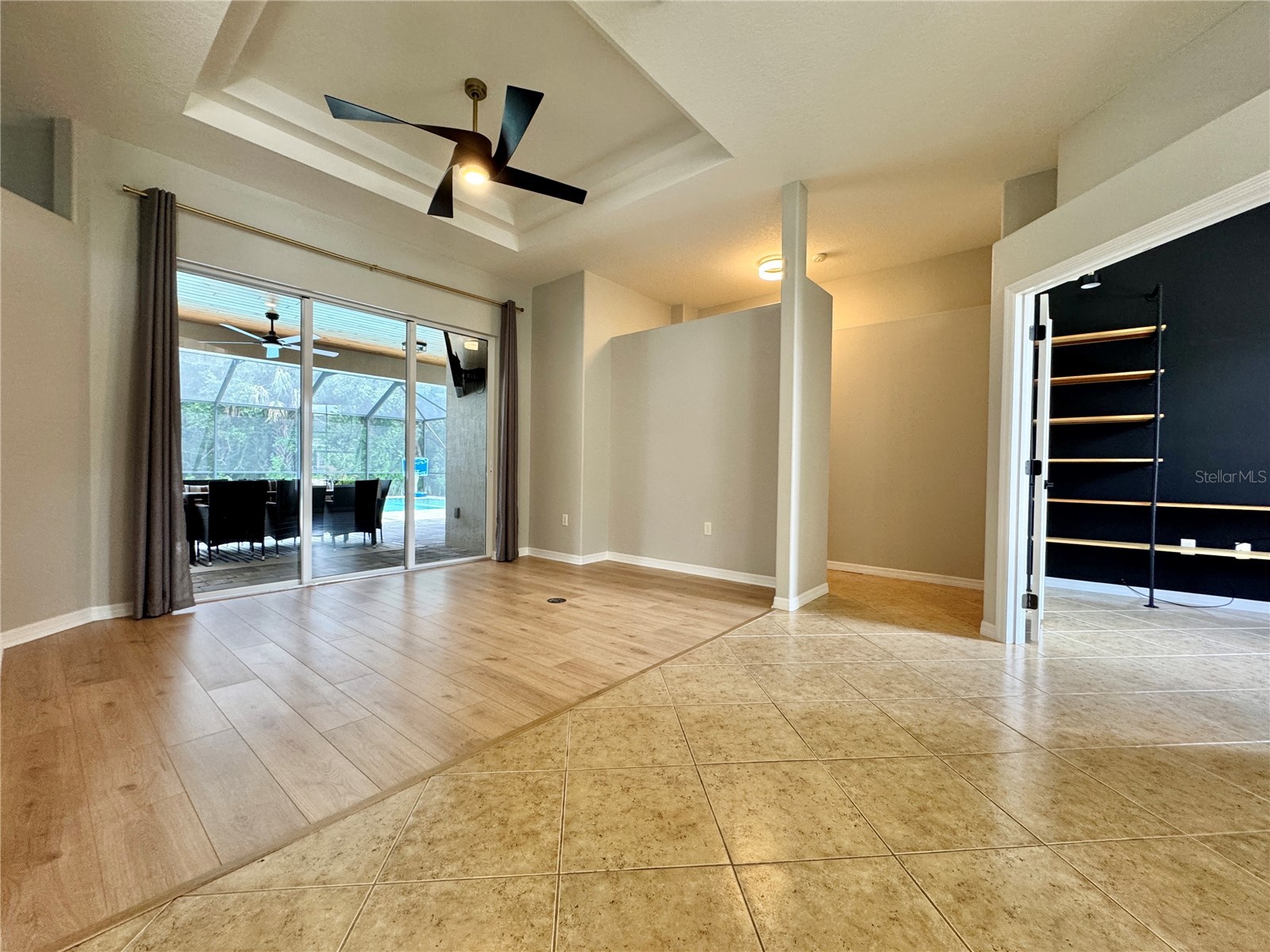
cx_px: 635
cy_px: 476
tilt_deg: -1.8
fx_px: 514
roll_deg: -0.1
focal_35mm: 14
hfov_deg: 102.1
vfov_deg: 85.7
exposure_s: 1/60
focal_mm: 2.22
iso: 160
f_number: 2.2
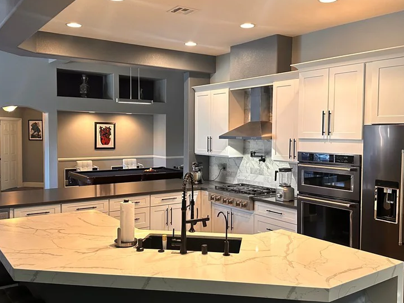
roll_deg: -0.4
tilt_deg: -2.2
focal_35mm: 34
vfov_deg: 41.8
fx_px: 397
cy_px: 153
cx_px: 208
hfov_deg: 54.0
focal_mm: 6.86
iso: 250
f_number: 1.78
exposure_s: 1/60
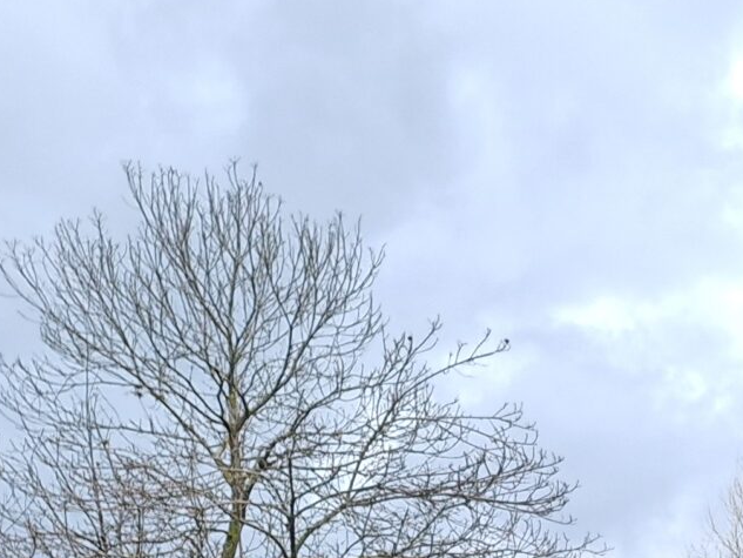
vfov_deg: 13.9
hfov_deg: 19.0
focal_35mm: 93
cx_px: 1056
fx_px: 1997
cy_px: 1057
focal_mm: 5.54
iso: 40
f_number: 1.8
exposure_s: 1/1323
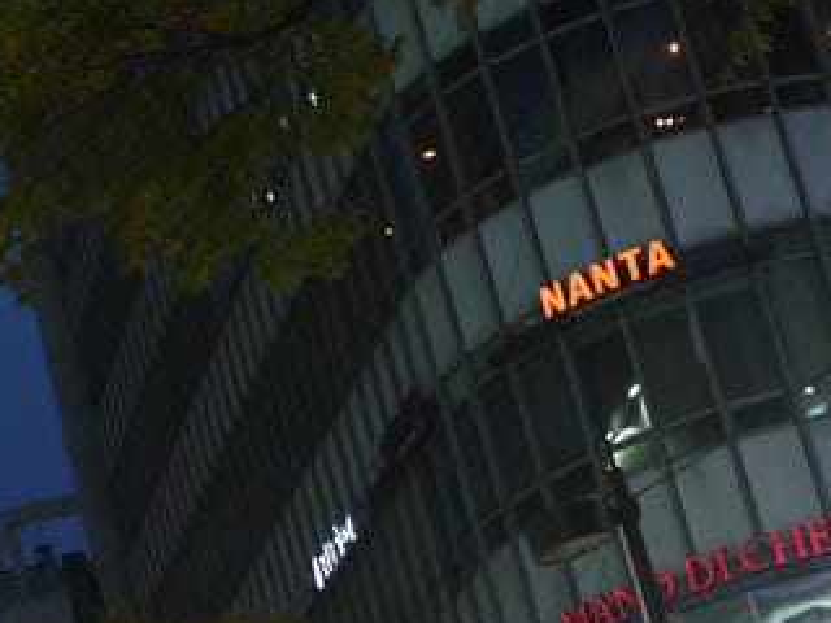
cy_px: 659
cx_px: 374
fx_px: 2521
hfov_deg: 18.7
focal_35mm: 105
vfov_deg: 13.8
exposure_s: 1/125
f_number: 3.5
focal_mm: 14
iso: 640
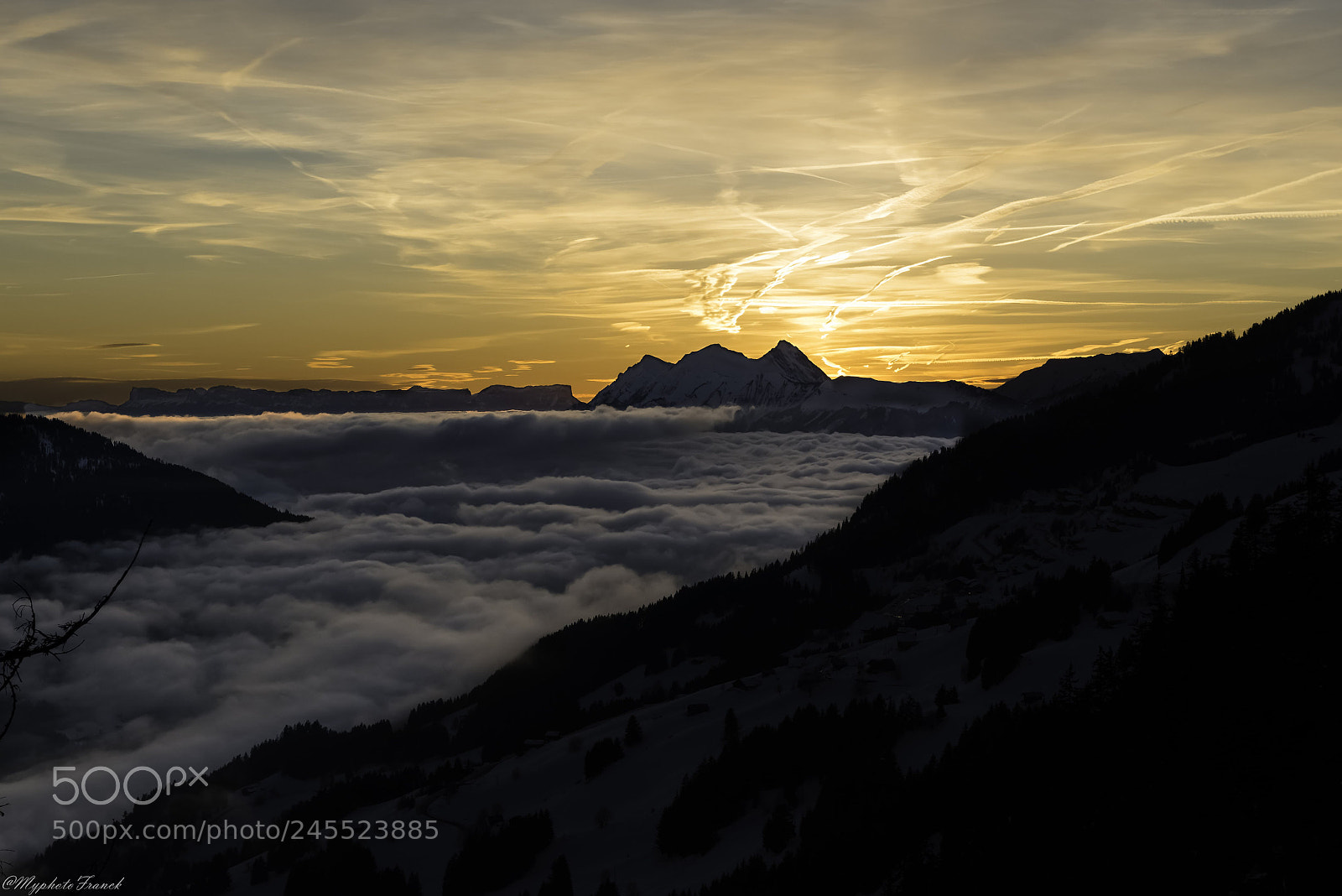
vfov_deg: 19.5
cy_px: 448
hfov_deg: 28.8
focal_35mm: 70
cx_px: 671
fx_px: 2610
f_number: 9
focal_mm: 70
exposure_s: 1/800
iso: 400
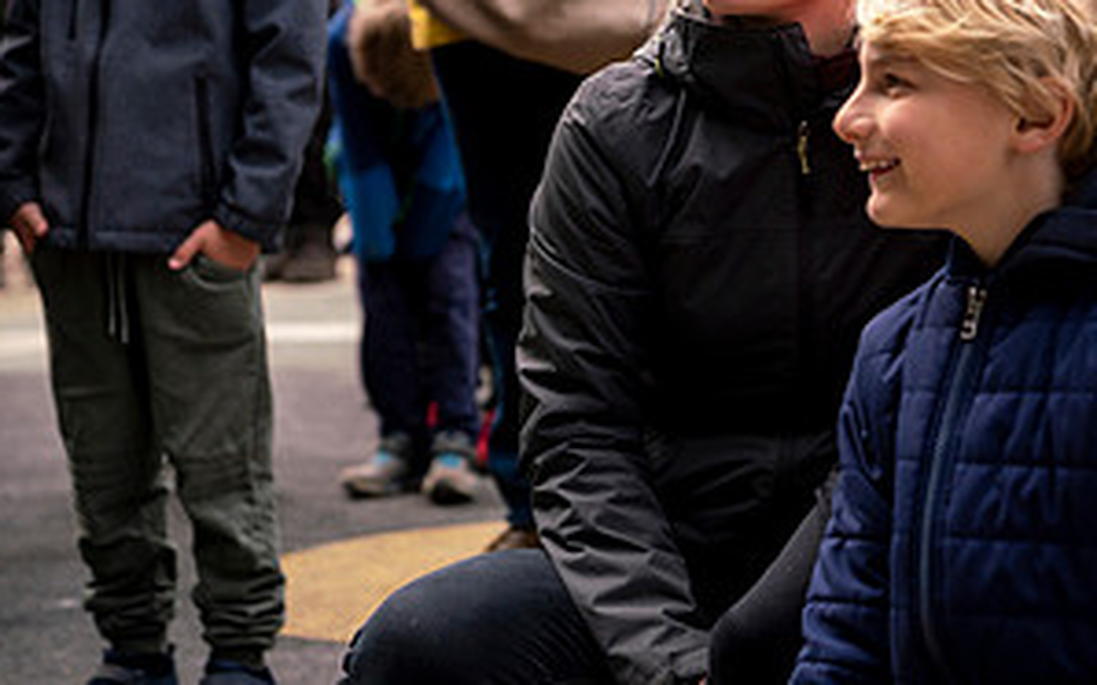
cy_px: 53
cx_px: 780
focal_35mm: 109
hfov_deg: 19.0
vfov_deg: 11.9
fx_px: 3258
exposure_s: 1/2500
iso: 400
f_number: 2.8
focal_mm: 55
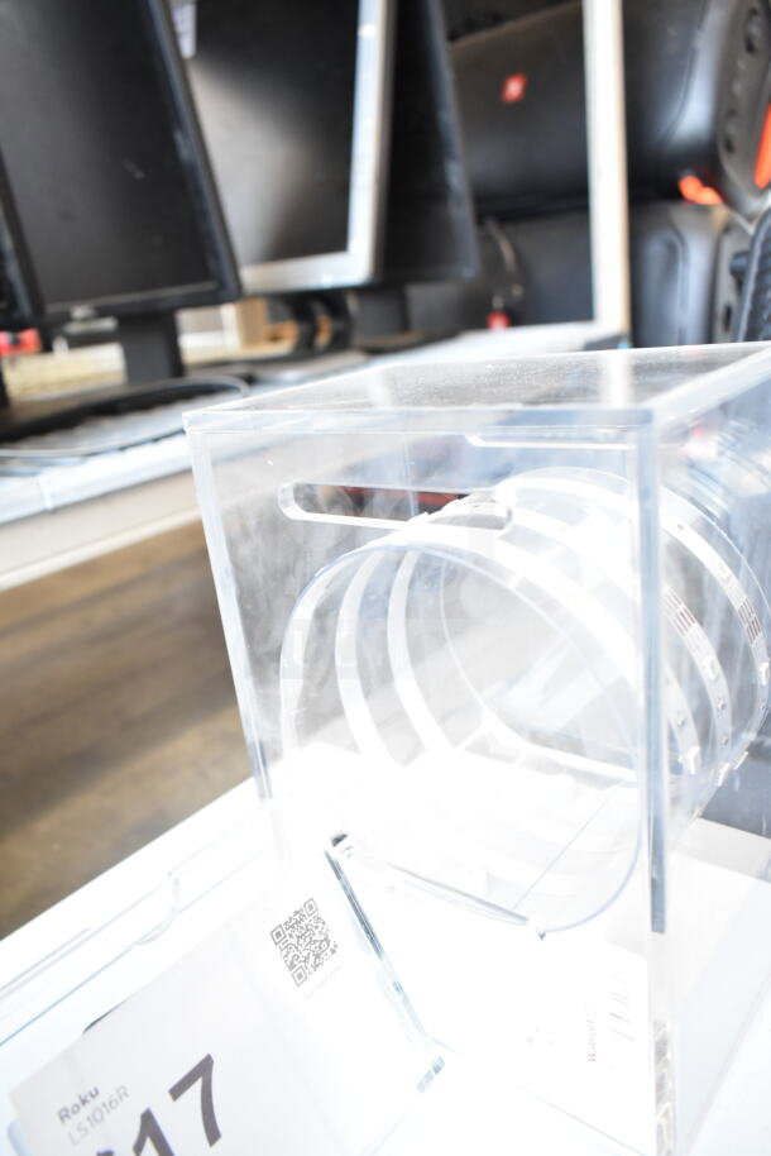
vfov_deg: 67.4
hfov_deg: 48.0
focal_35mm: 27
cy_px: 578
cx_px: 386
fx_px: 867
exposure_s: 1/60
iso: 1600
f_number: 4
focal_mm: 18
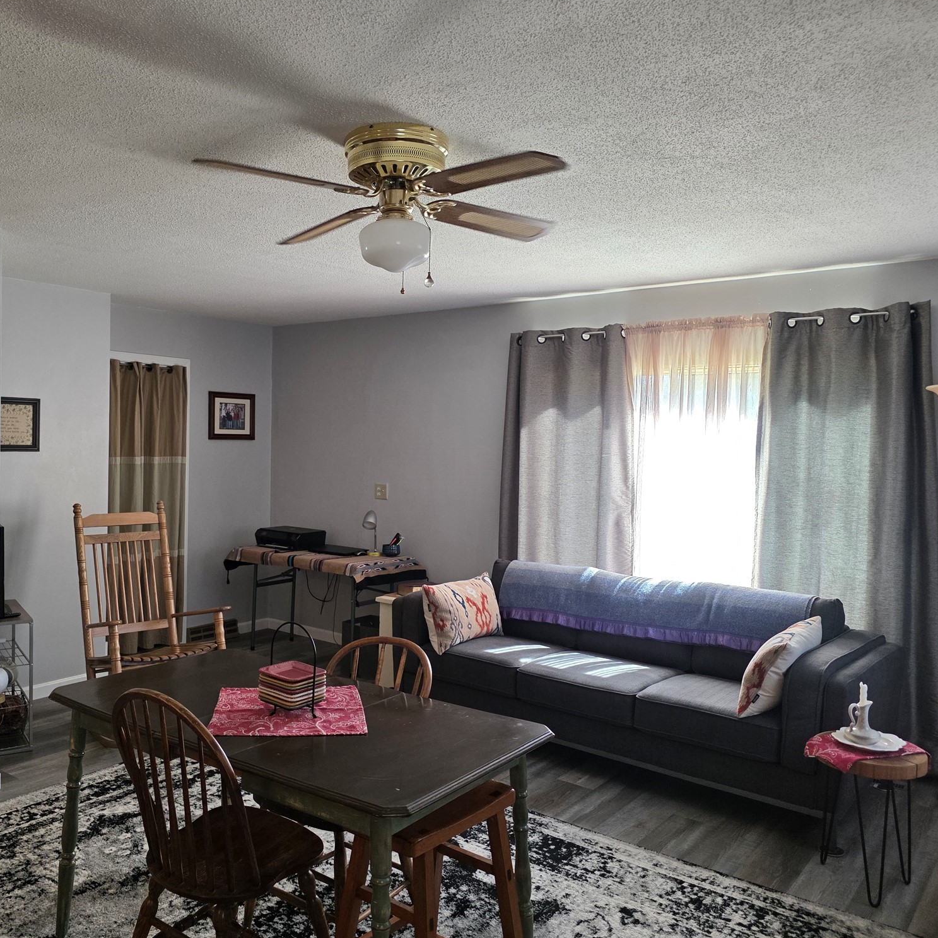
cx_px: 389
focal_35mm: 28
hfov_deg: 57.0
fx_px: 858
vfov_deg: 57.3
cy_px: 466
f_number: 1.7
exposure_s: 1/120
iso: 200
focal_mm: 6.3
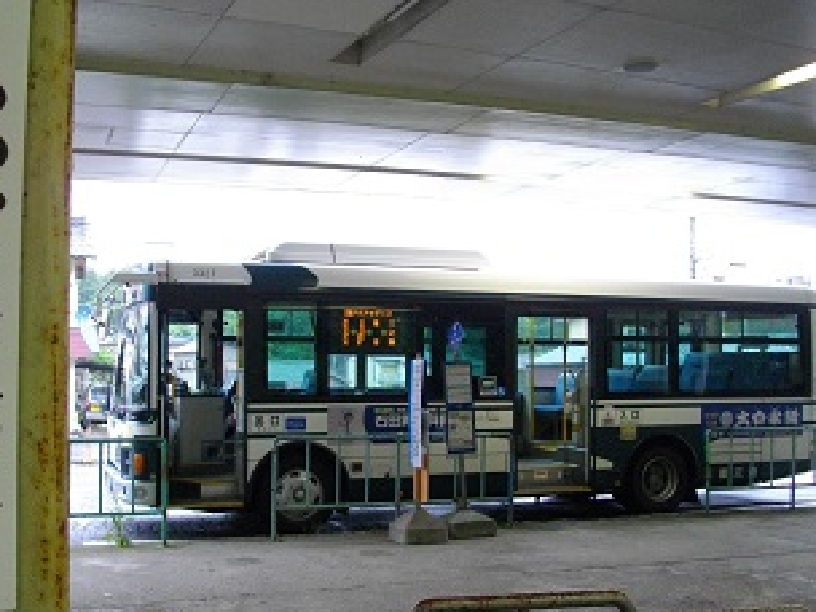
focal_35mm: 41
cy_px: 330
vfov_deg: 35.1
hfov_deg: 45.7
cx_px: 356
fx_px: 966
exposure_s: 1/60
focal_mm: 5.7
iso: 400
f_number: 2.9
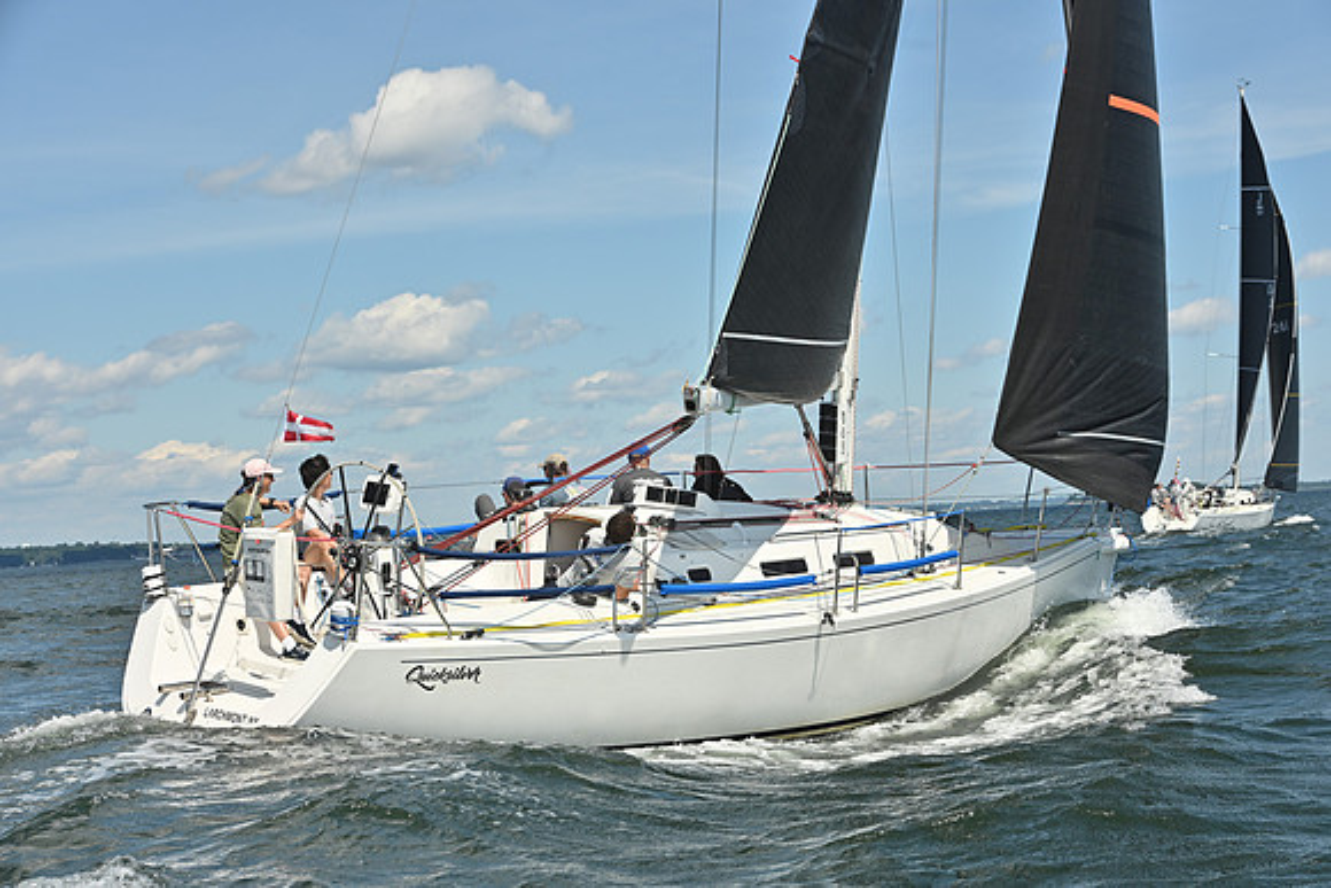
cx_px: 666
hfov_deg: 28.8
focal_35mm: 70
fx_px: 2589
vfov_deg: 19.5
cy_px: 444
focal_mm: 70
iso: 250
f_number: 8
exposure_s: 1/1250
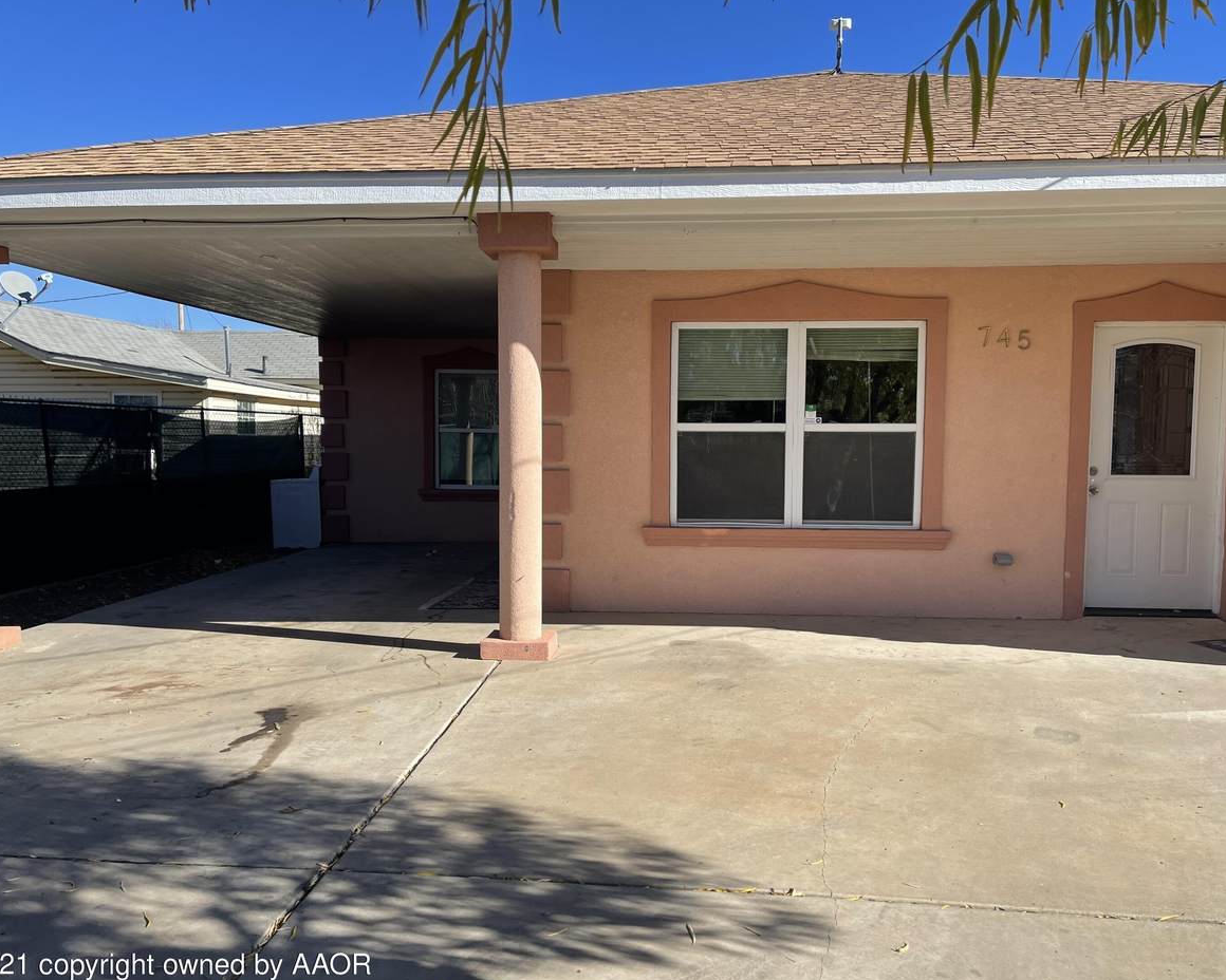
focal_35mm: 28
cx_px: 620
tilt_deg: -5.1
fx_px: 1016
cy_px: 504
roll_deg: +1.1
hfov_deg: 62.2
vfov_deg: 51.5
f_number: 1.6
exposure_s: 1/2717
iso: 32
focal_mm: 5.1
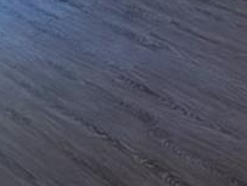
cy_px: -348
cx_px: 225
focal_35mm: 94
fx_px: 672
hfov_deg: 20.4
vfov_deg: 11.1
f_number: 1.7
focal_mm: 2.02
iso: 82
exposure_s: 1/60
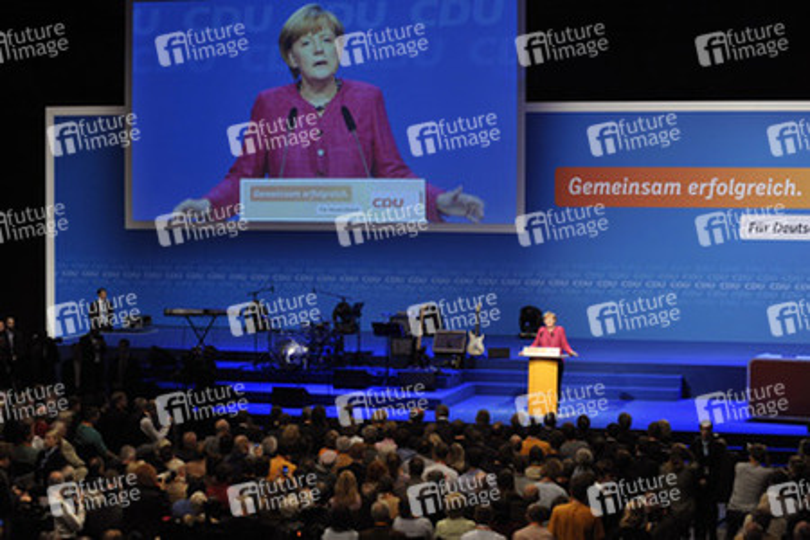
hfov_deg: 25.4
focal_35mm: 80
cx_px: 405
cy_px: 270
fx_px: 1800
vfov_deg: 17.1
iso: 2500
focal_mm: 80
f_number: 4
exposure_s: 1/320
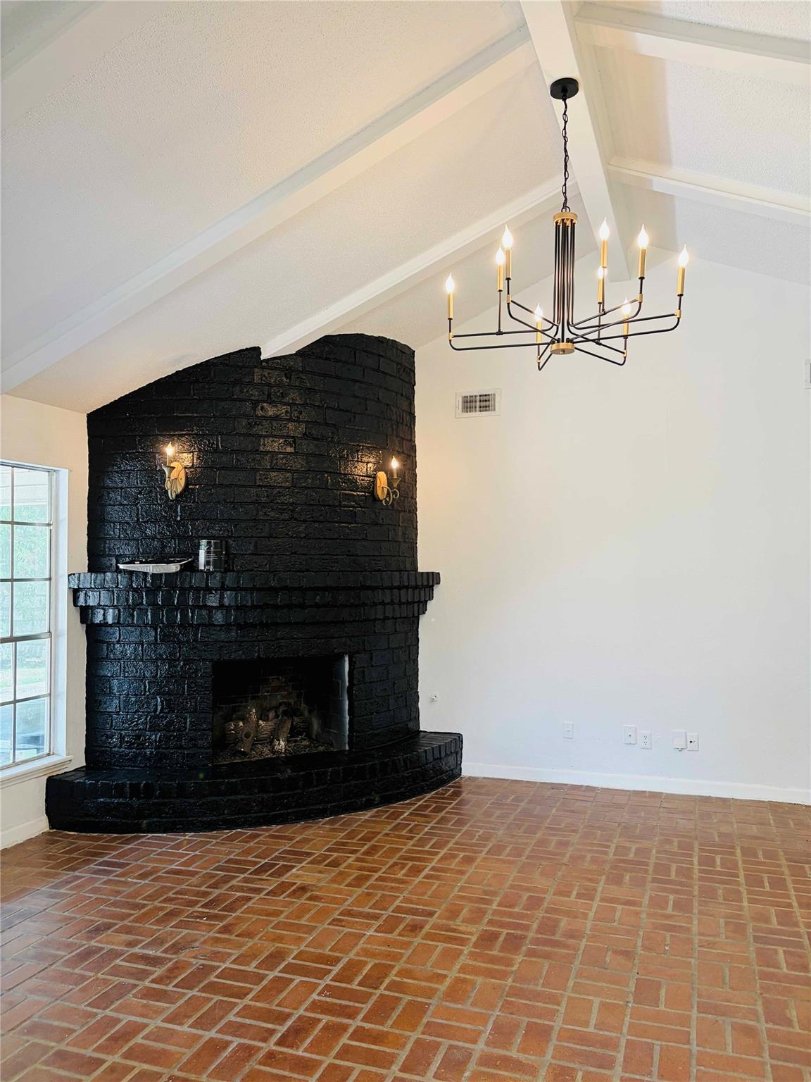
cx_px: 406
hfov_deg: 53.1
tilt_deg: +2.7
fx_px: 812
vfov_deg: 67.3
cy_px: 541
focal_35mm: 26
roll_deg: +0.4
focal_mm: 5.96
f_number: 1.6
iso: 80
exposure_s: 1/60
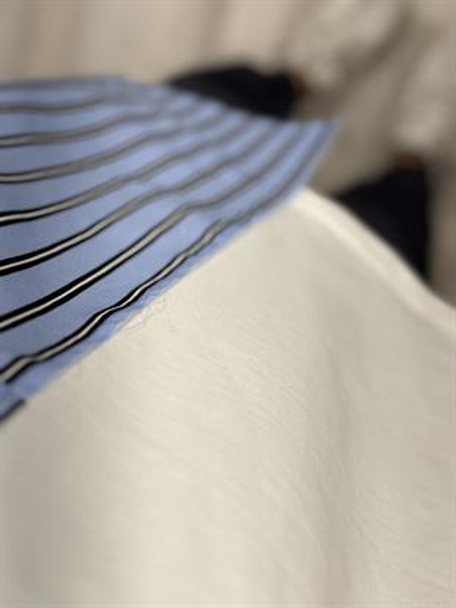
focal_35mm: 48
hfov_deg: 30.3
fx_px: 843
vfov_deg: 39.6
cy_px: 304
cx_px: 228
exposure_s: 1/126
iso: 64
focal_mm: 6.86
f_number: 1.78
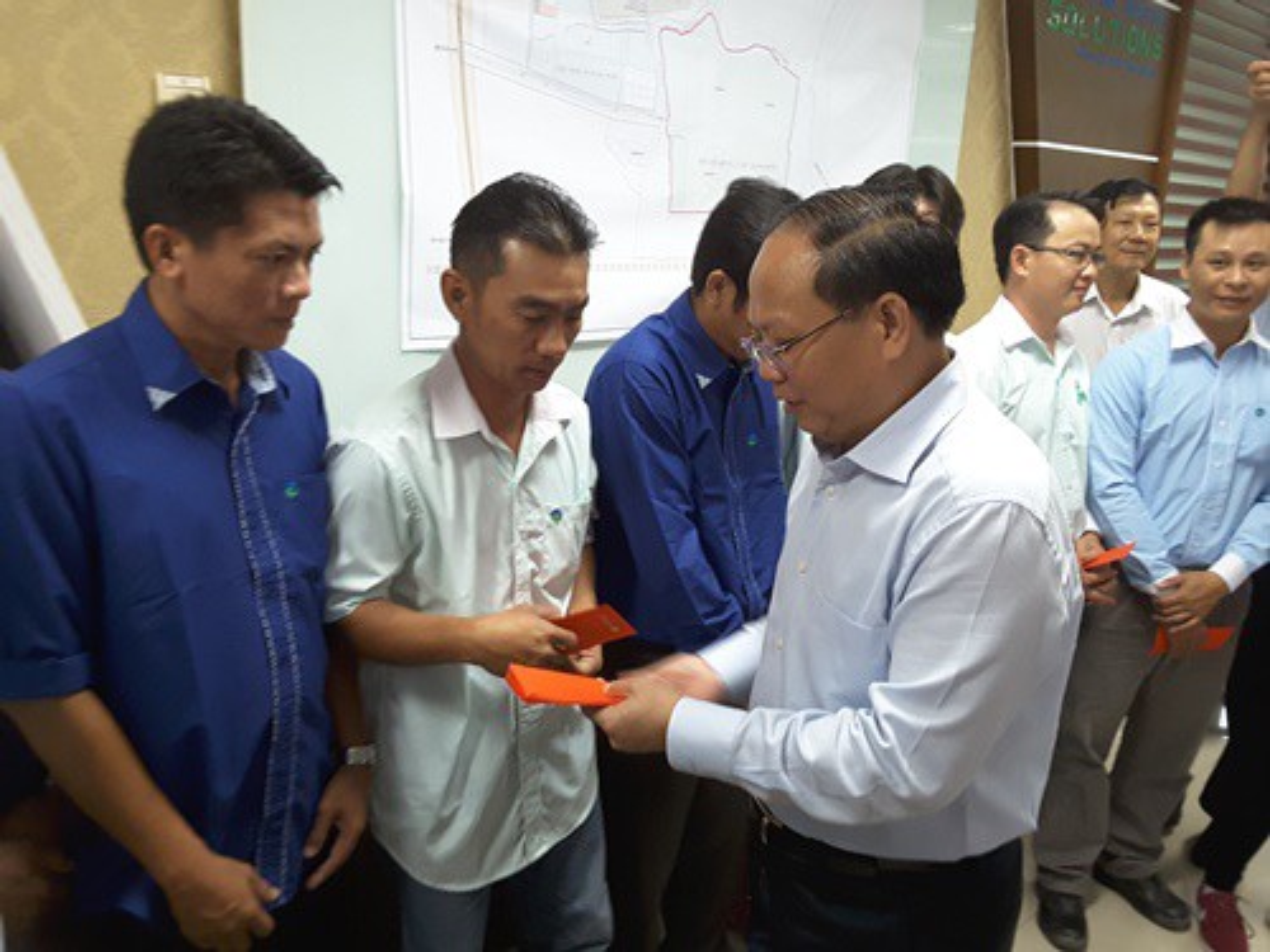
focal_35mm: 31
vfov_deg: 45.4
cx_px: 635
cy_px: 476
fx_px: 1137
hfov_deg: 58.4
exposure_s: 1/25
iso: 200
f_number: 1.9
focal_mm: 2.9
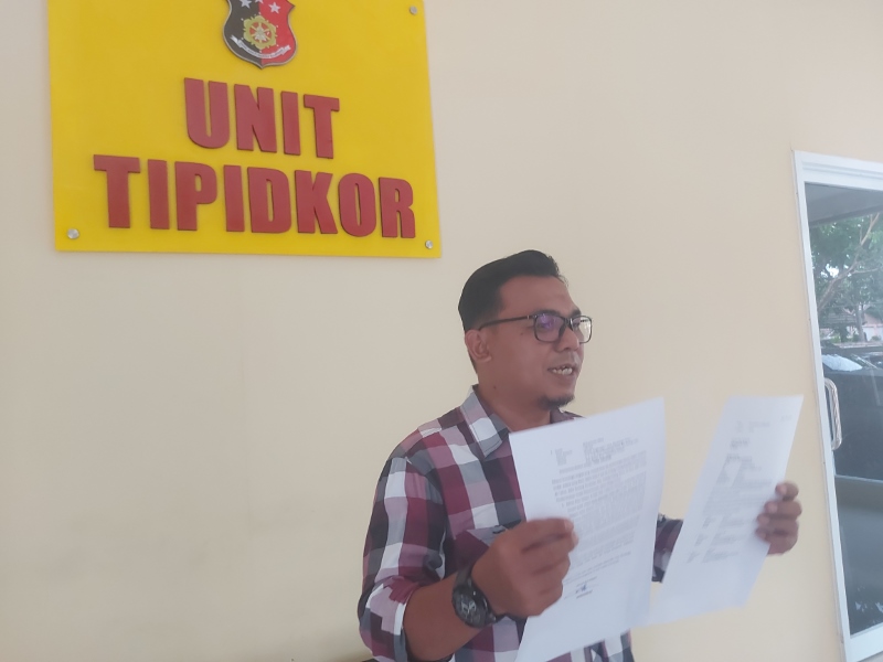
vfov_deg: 56.8
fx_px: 612
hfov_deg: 71.6
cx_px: 442
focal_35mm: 24
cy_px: 331
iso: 200
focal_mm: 5.23
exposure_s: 1/33
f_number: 1.8
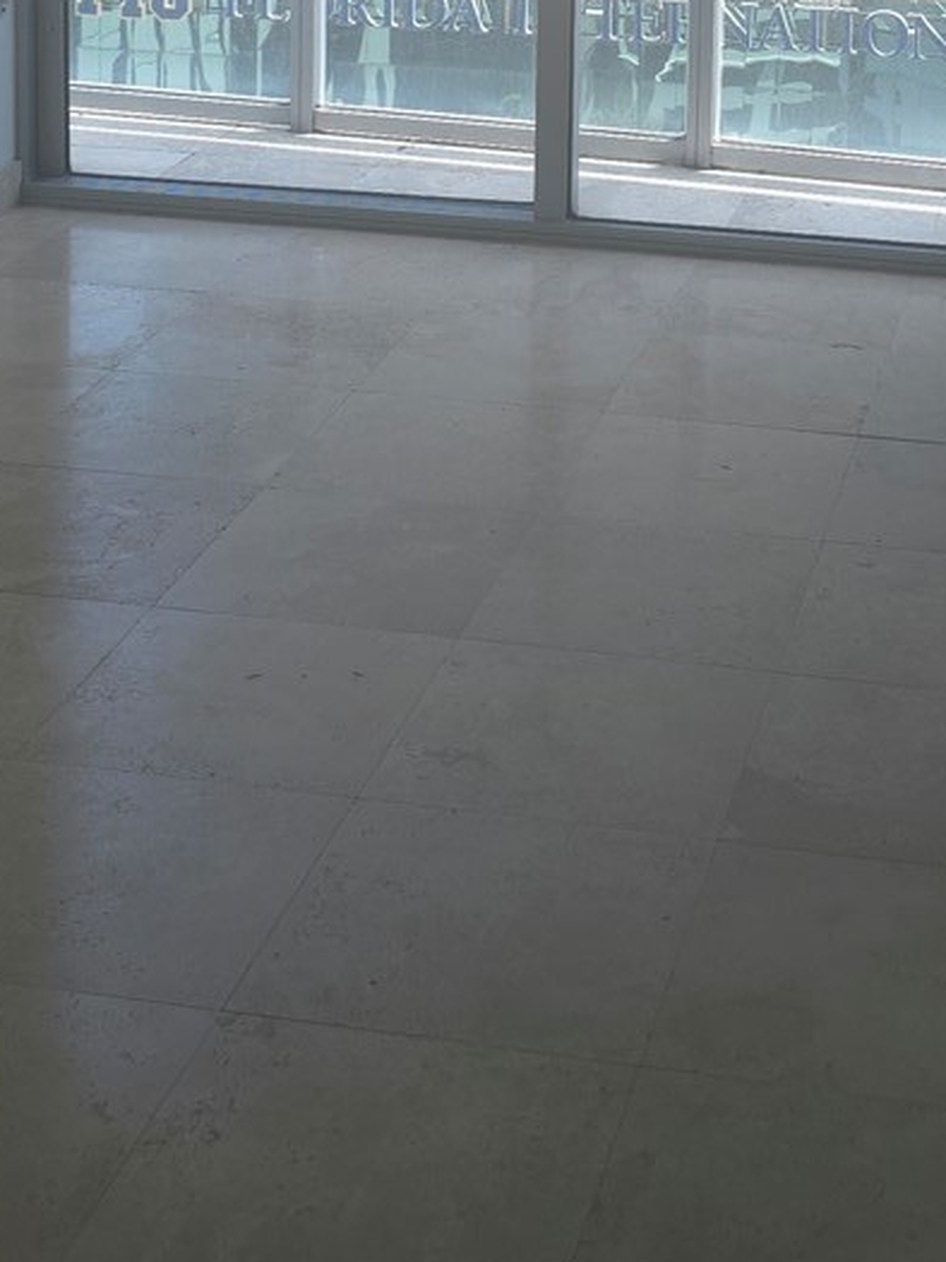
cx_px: 713
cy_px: -180
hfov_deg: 20.8
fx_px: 2553
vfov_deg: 25.4
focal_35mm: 70
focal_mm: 6.3
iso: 16
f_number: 1.7
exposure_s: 1/60
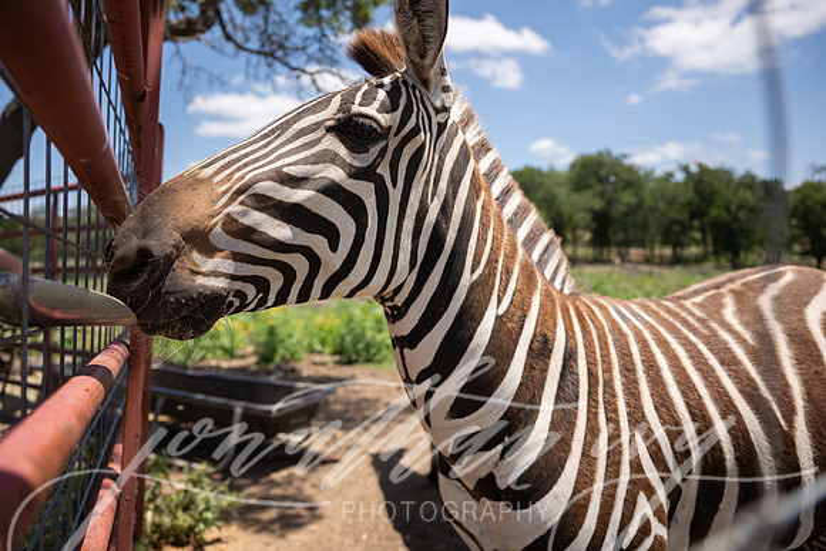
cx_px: 413
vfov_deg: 53.2
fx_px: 551
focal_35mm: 24
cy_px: 276
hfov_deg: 73.7
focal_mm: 24
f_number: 2.8
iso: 100
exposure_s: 1/1600
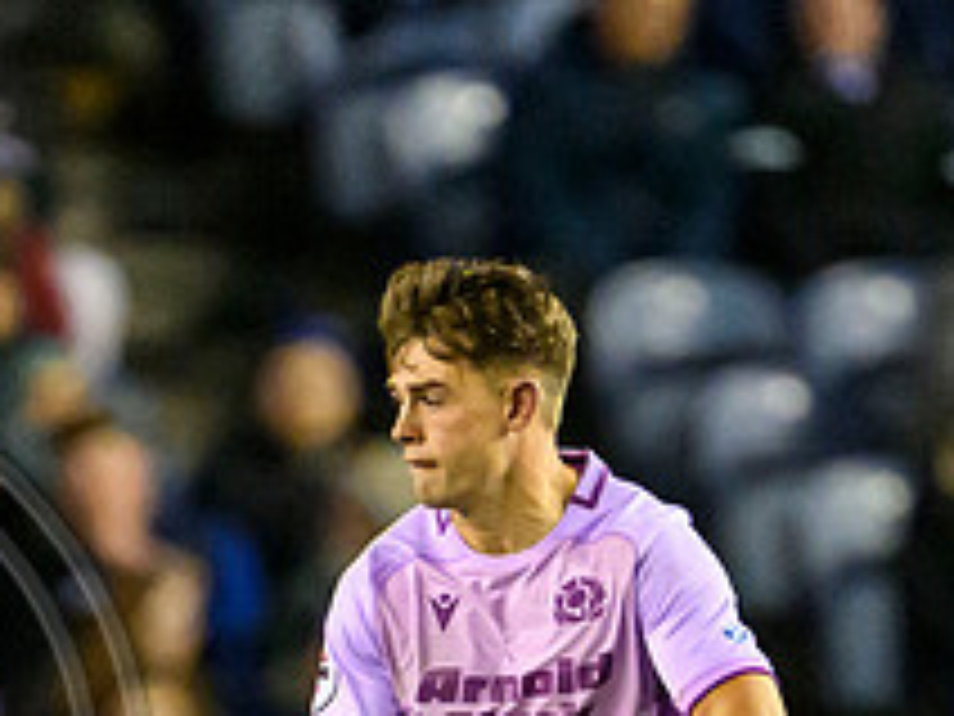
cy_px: 1434
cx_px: 438
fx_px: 74466
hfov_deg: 0.7
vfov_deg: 0.6
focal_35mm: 2702
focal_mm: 560
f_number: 4
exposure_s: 1/1000
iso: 10000
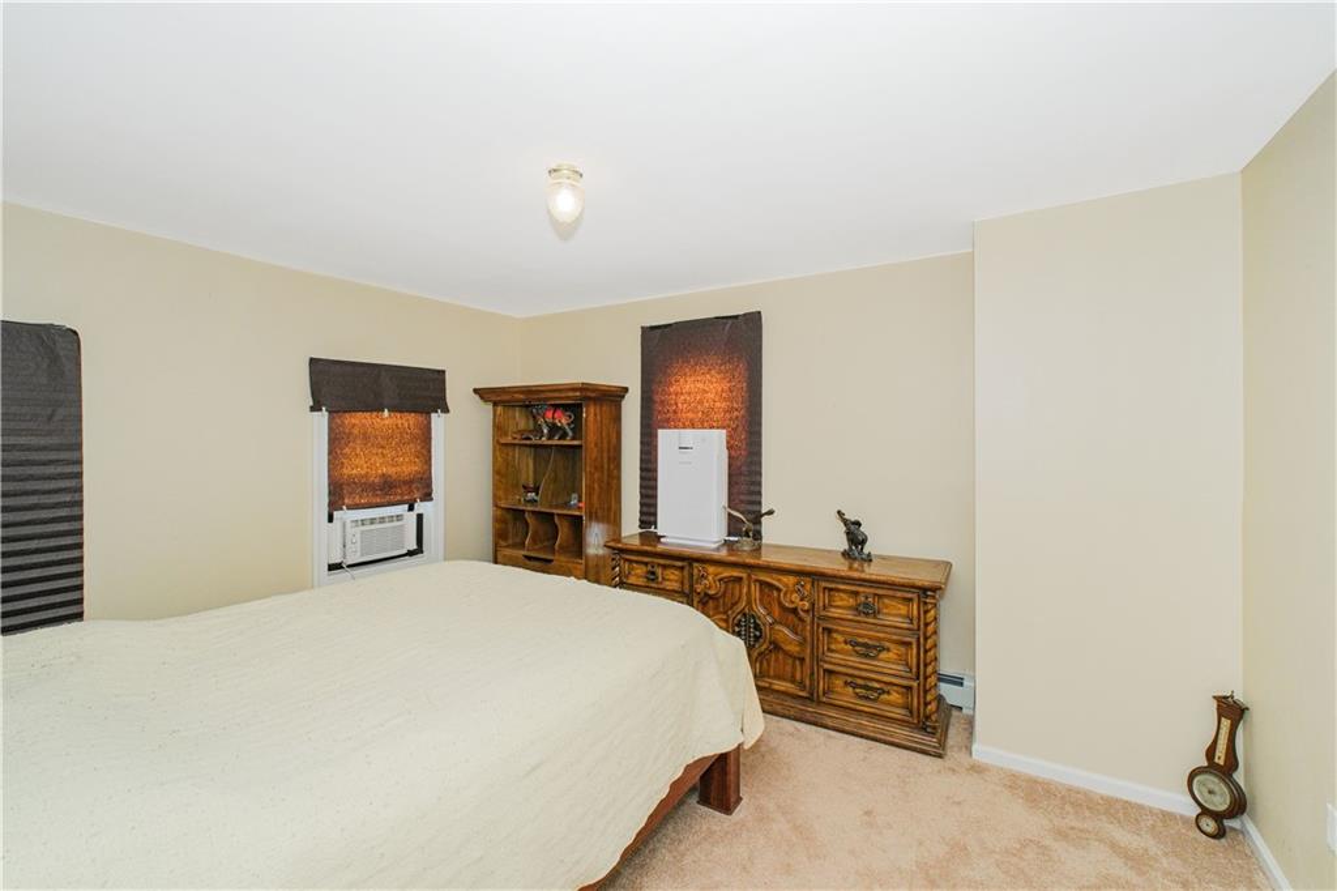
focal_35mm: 15
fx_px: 557
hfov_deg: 100.4
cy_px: 446
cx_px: 668
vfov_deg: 77.3
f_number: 8
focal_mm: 10
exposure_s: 1/60
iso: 500
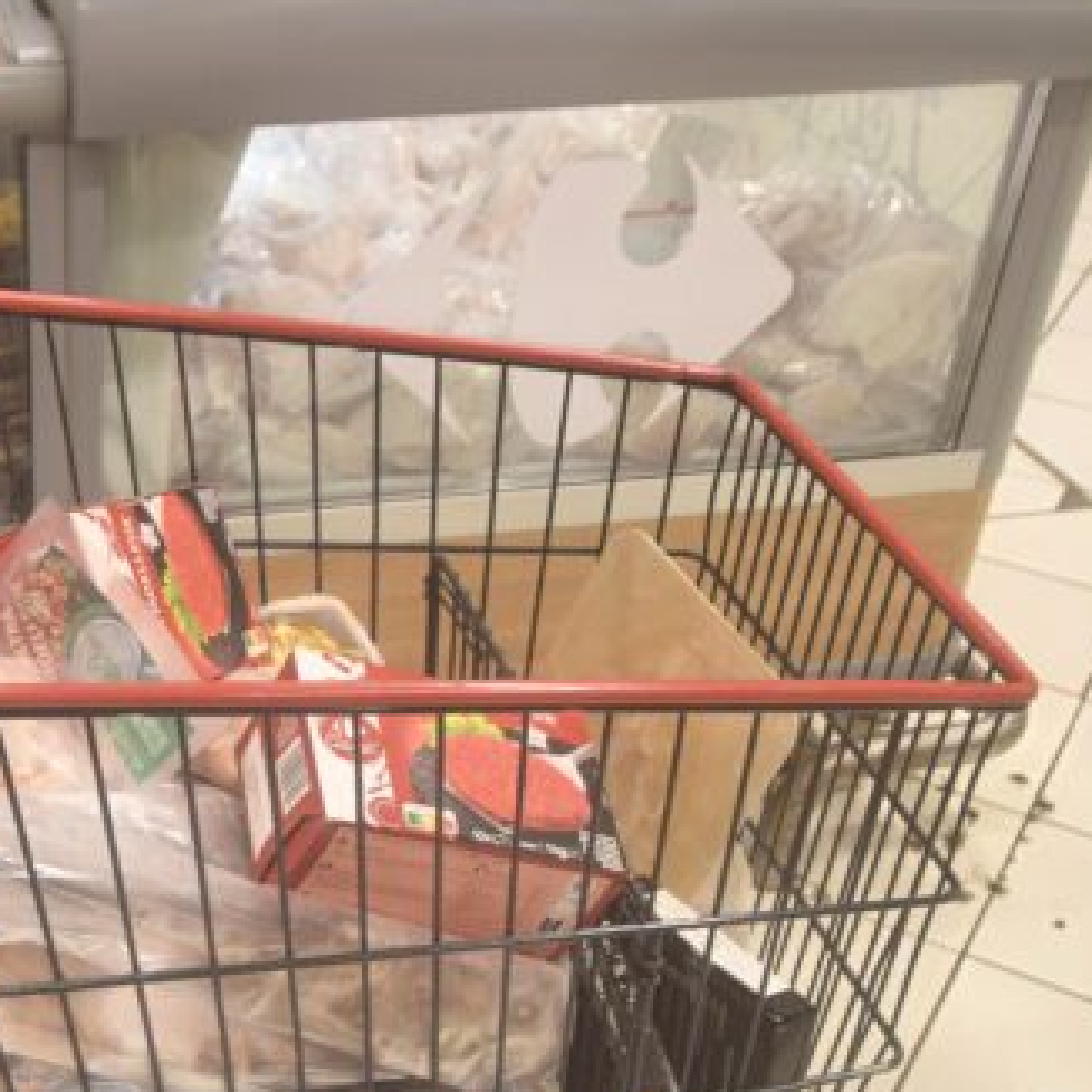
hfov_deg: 29.2
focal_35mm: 54
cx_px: -44
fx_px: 1927
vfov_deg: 31.1
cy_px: 814
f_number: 5.6
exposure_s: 1/125
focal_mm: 18
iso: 400
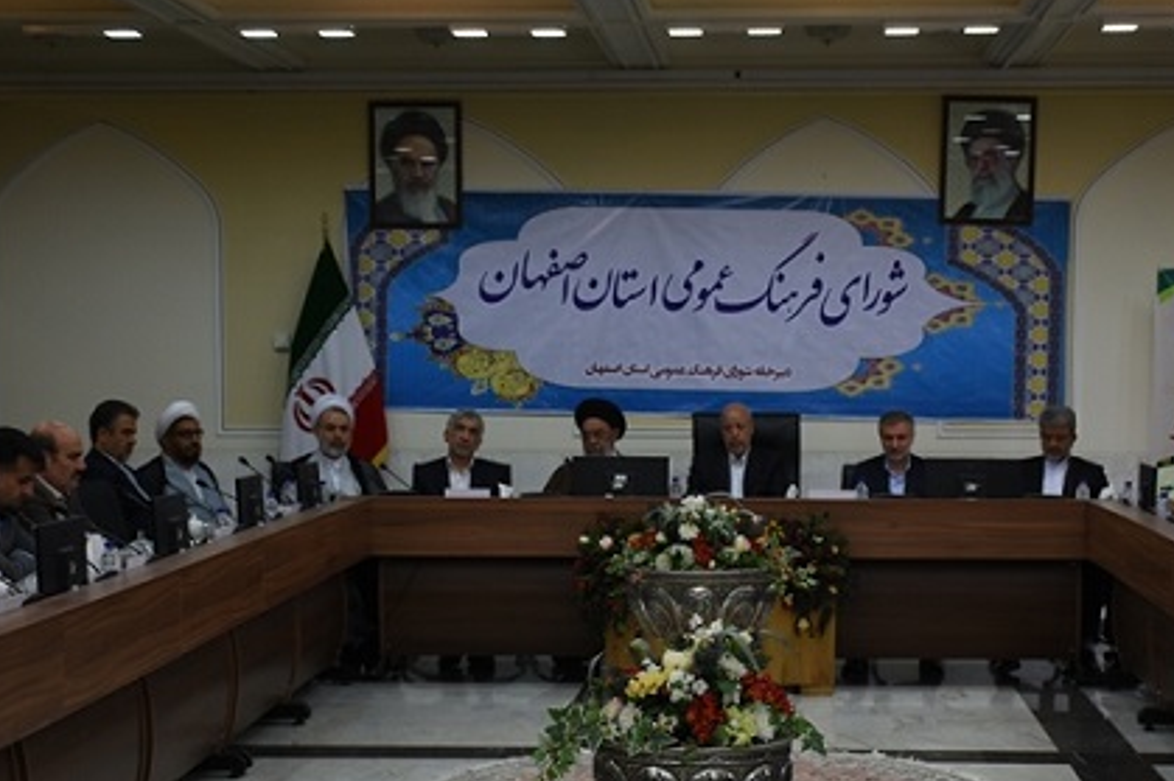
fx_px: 2380
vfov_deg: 18.6
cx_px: 684
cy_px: 540
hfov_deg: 27.7
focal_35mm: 73
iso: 400
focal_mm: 34
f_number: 4.2
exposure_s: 1/50
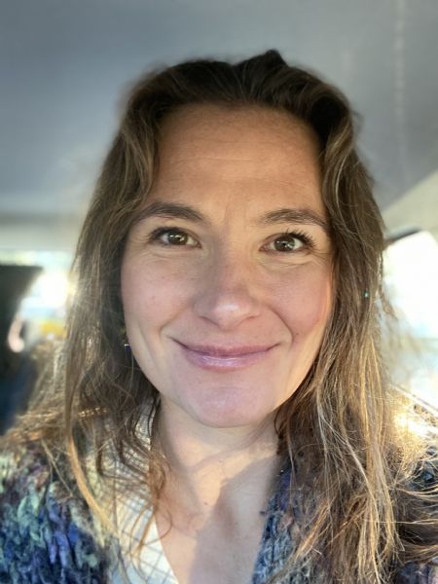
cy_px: 292
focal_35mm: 30
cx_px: 219
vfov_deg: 60.0
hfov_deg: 46.8
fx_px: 506
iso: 200
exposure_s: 1/60
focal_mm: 2.71
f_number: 2.2
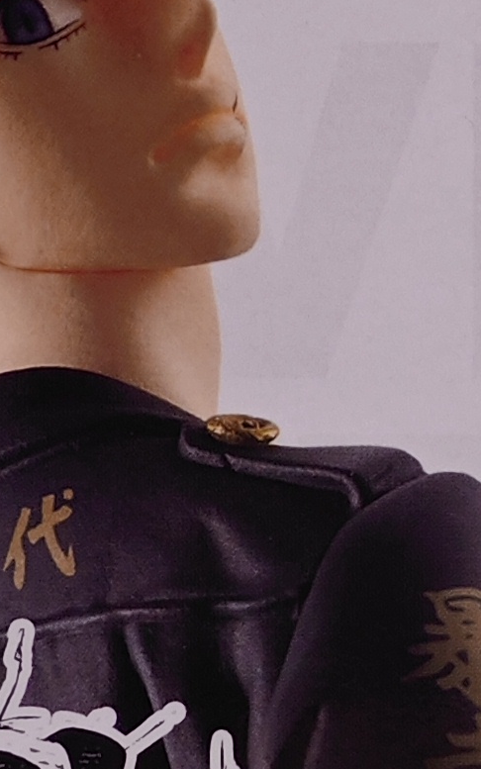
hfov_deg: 3.7
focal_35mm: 356
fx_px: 7463
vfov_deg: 5.9
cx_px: 458
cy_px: 752
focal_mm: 7.48
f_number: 2.4
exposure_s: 1/17.1
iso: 400
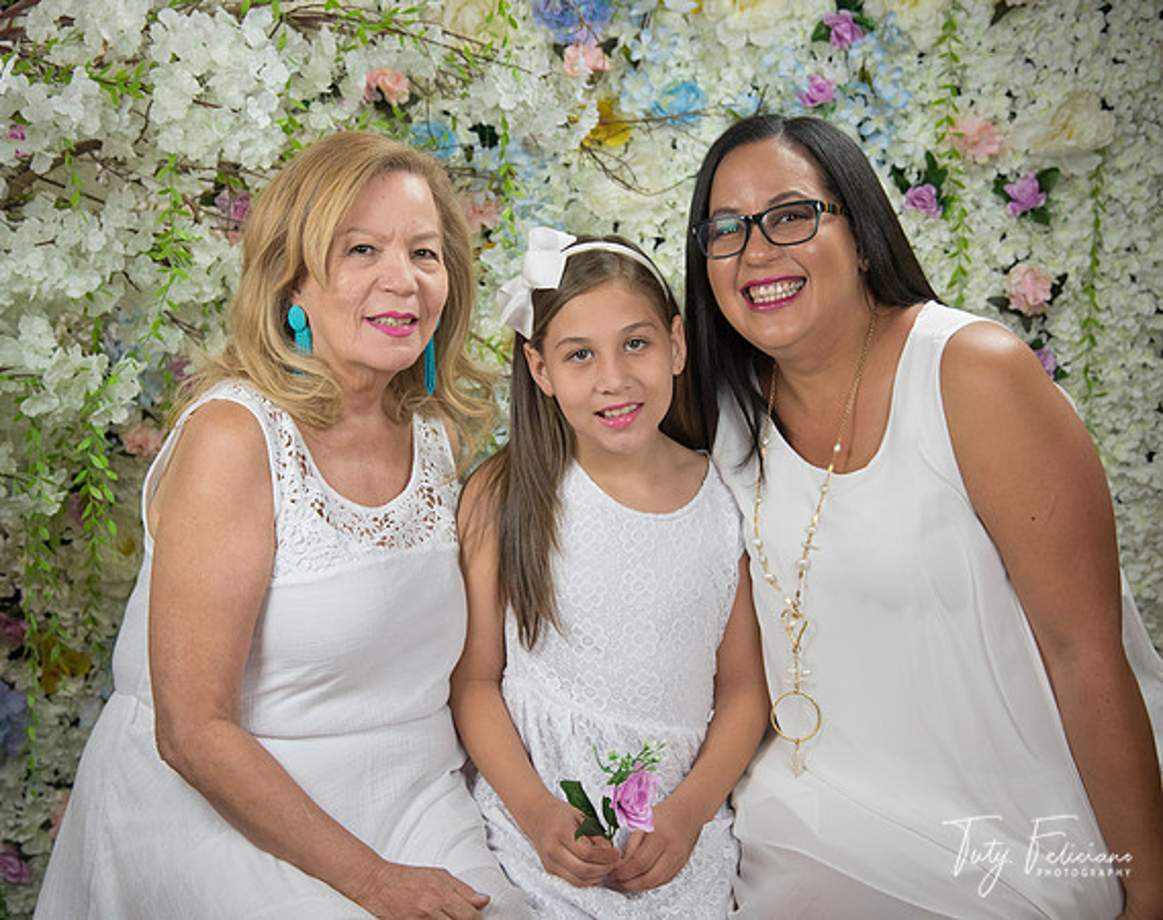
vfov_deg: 24.1
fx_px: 2152
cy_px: 459
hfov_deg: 30.2
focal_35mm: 63
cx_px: 542
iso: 1250
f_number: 5
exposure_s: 1/125
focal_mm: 55
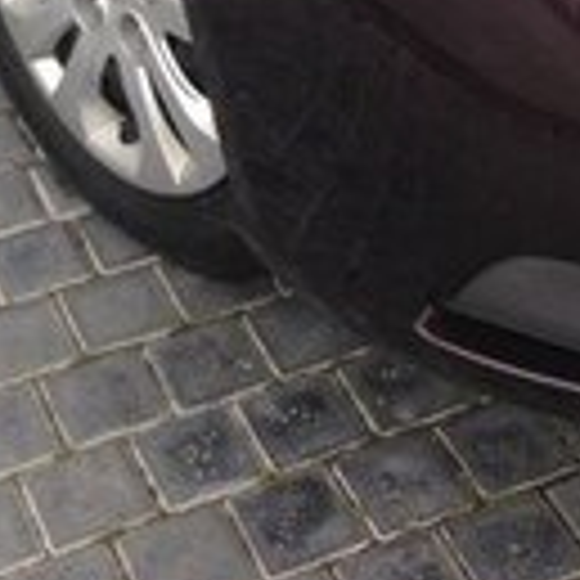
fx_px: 2123
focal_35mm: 112
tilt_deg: -23.1
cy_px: -463
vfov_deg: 13.9
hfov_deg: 15.5
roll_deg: +1.0
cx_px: 346
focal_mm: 4.12
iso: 50
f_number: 2.4
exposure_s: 1/330
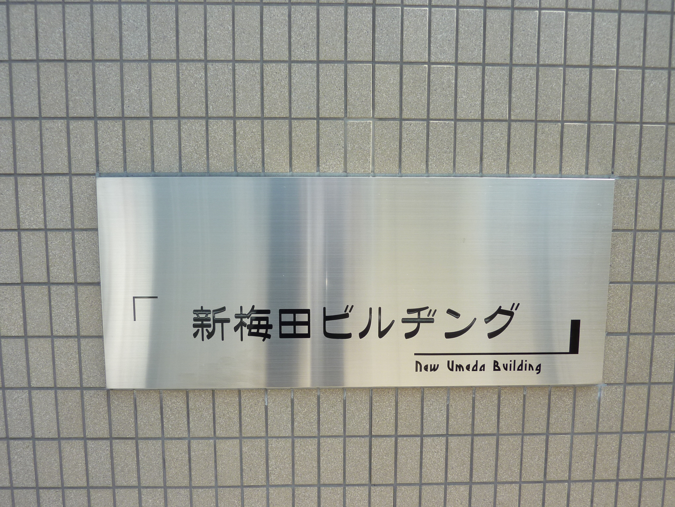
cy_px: 254
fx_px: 487
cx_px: 338
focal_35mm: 25
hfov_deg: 69.4
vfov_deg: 54.9
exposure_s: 1/250
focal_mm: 4.1
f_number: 4
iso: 80
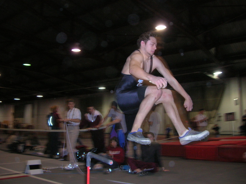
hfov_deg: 54.0
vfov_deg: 41.7
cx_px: 123
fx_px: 241
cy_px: 92
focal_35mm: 34
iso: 135
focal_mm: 5.7
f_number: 2.9
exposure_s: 1/60.1
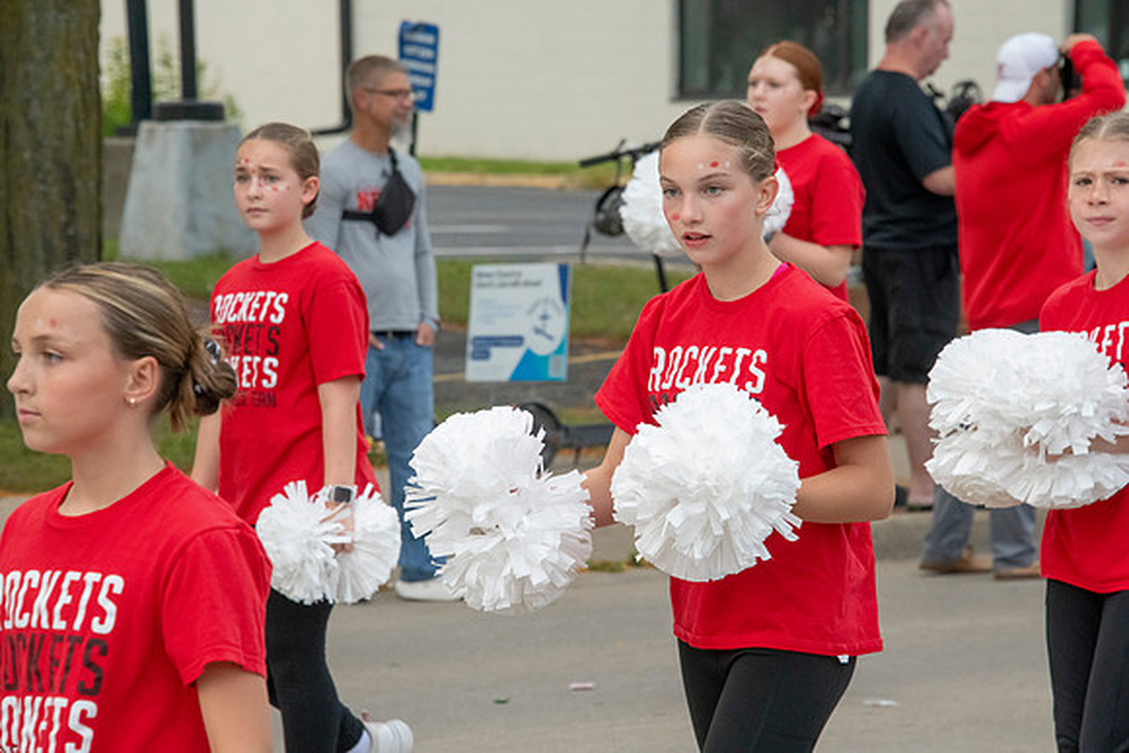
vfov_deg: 6.9
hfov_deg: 10.3
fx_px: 6273
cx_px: 564
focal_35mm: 200
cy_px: 376
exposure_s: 1/640
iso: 3200
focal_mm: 200
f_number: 11
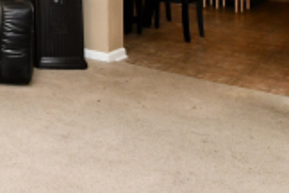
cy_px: -86
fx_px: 522
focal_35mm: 65
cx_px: -150
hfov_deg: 24.0
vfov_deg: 18.8
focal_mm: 14
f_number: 6.3
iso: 640
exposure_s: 1/60
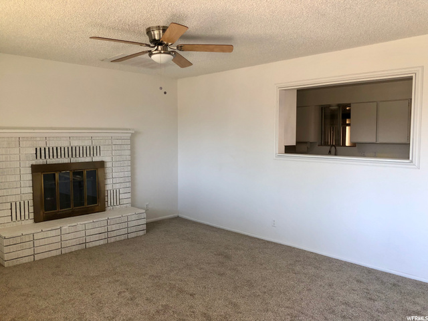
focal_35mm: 28
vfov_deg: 49.7
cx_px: 214
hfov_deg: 63.4
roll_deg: +0.2
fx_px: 346
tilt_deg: -3.5
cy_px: 160
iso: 50
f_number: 1.8
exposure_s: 1/120
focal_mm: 3.99
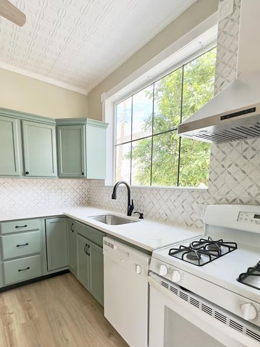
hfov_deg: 68.6
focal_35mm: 19
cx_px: 136
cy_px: 205
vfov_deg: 83.8
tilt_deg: -6.7
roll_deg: -1.0
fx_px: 190
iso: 40
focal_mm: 2.22
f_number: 2.2
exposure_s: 1/120
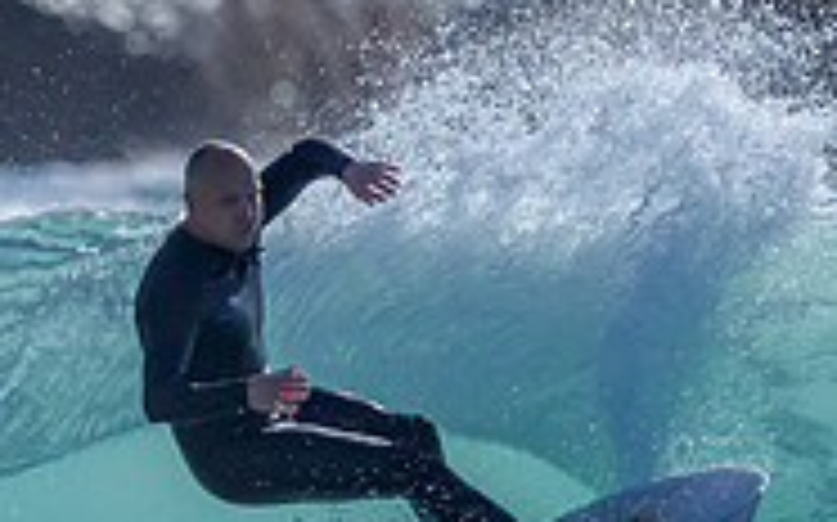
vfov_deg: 0.4
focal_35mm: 3123
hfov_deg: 0.7
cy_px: 658
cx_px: 148
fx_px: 71196
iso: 1400
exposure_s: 1/2000
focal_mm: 800
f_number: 6.3
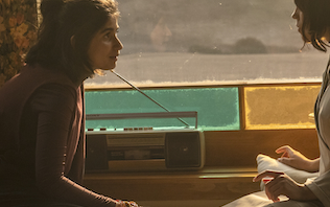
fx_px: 1287
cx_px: 227
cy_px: 48
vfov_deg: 9.2
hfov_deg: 14.6
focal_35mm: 143
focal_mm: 74
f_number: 5.6
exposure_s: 1/500
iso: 2500
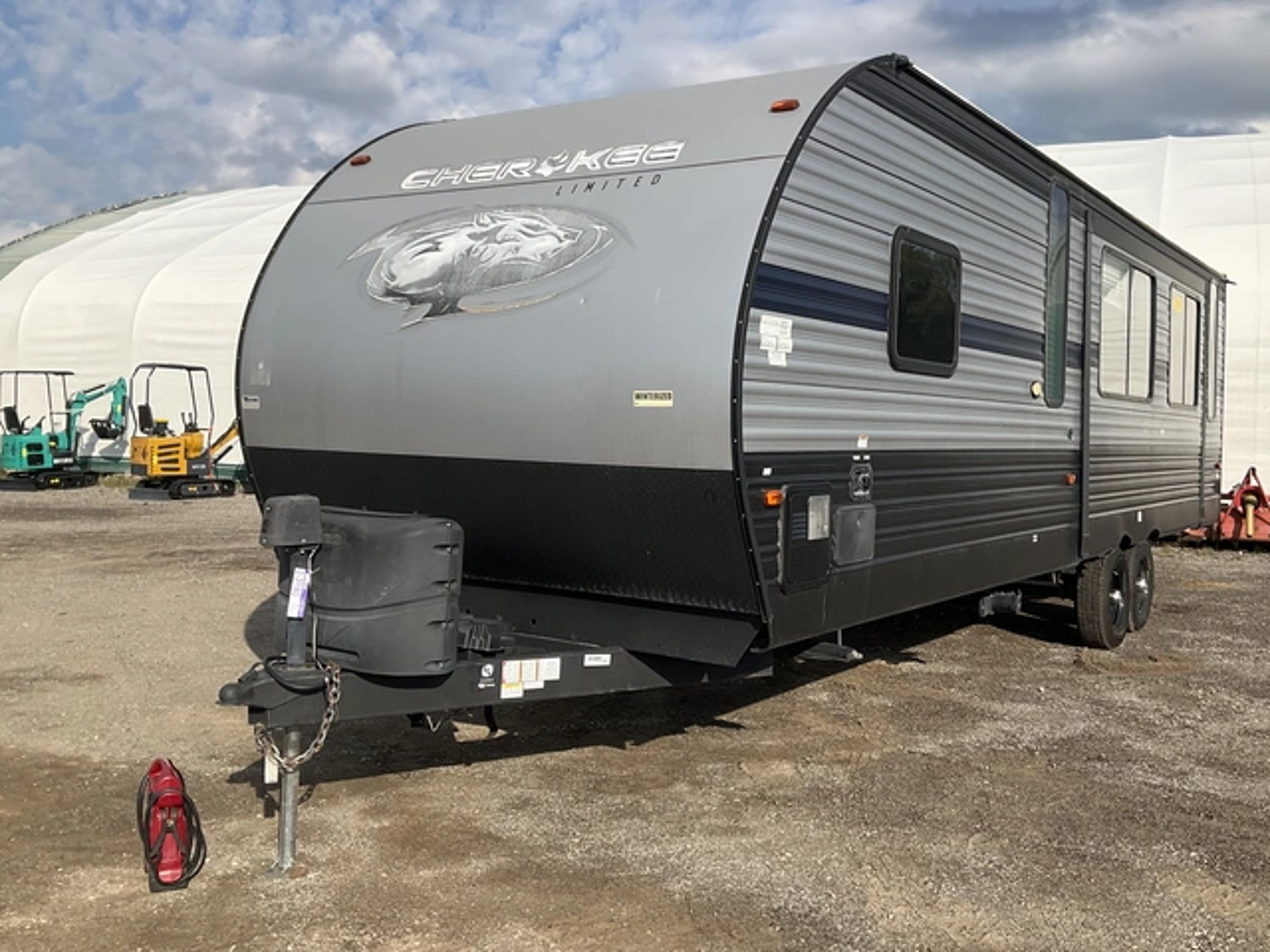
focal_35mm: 34
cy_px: 429
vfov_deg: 41.7
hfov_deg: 53.9
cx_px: 675
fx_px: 1247
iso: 25
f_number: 1.8
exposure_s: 1/2320
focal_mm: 3
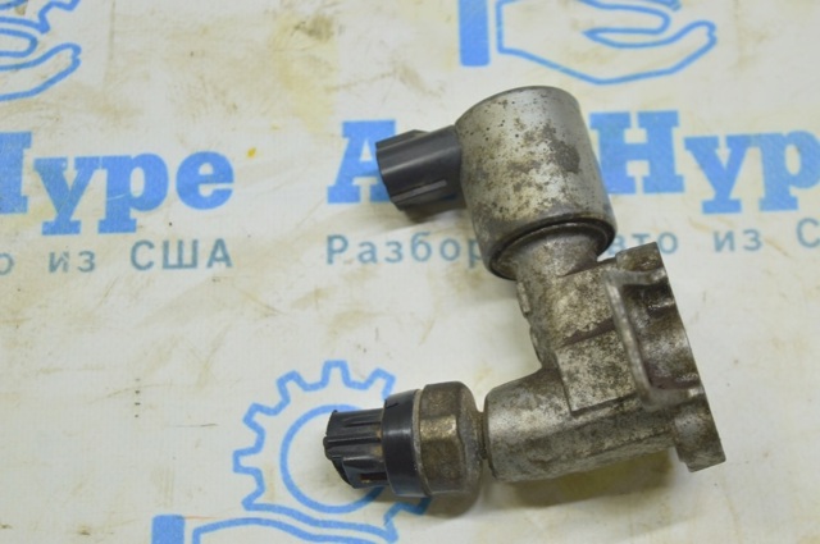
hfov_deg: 24.6
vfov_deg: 16.5
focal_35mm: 82
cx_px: 410
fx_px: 1877
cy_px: 272
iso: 400
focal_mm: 55
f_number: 5.6
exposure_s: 1/20
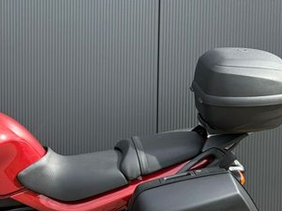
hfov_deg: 19.1
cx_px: 24
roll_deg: -0.1
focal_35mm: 101
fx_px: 823
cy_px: 183
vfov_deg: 14.5
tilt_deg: -4.4
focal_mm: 6.76
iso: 64
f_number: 1.78
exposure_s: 1/1575
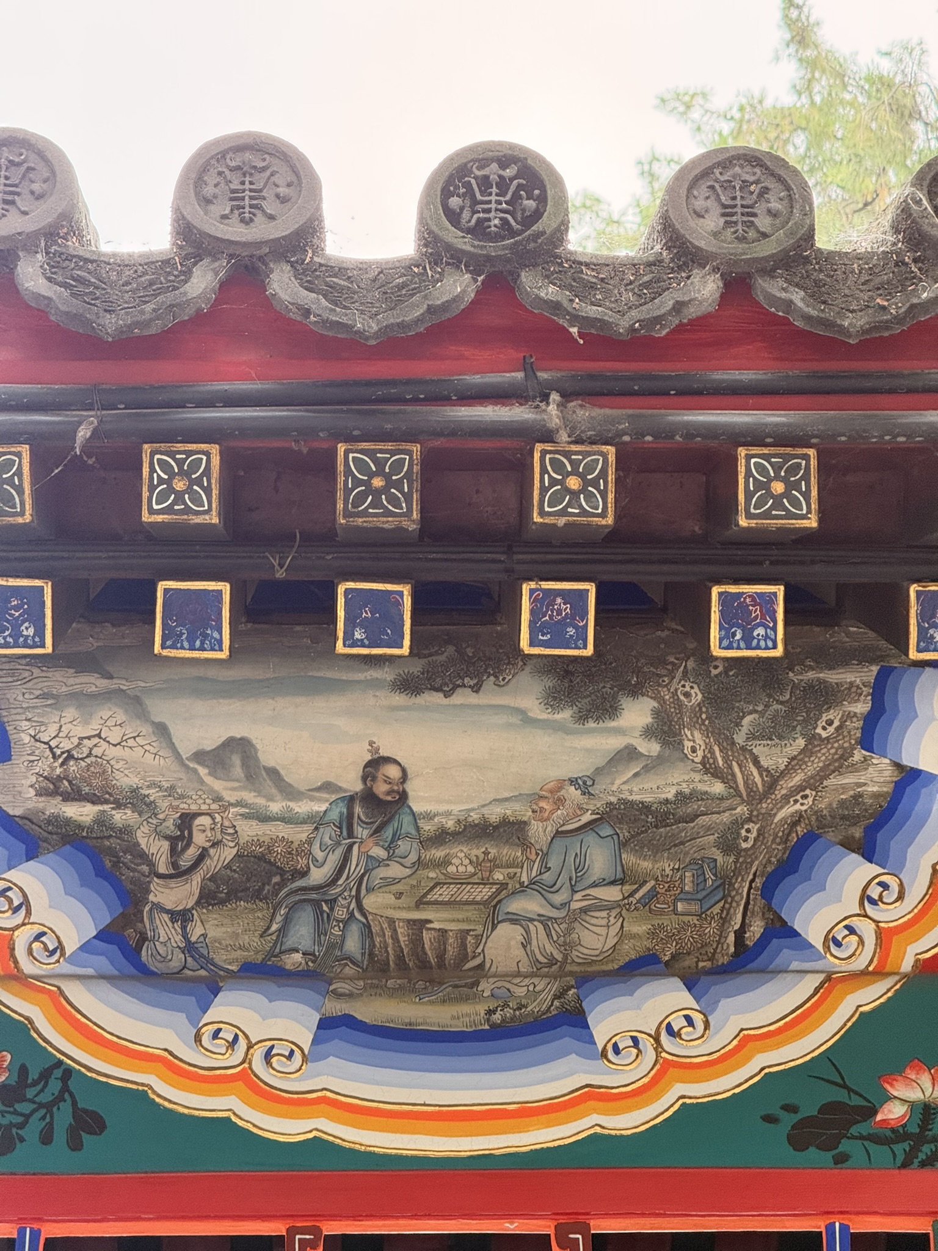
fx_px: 4336
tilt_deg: +24.7
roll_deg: -0.1
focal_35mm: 120
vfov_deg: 16.4
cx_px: 469
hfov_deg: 12.3
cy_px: 626
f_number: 2.8
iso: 200
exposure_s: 1/99
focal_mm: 15.66
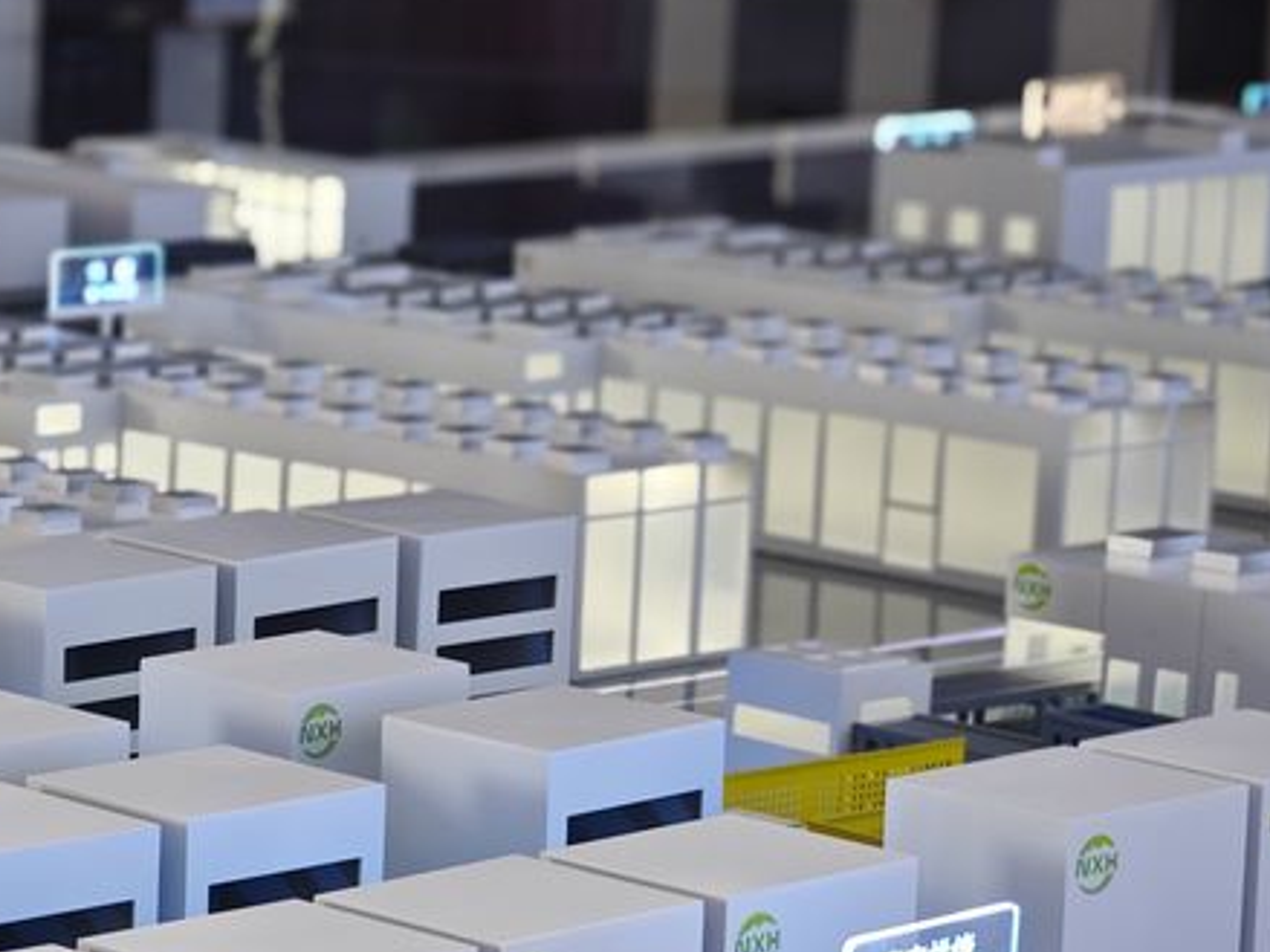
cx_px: -93
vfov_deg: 8.5
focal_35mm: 175
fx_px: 6419
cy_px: 859
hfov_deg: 11.2
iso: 80
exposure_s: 1/100
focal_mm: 9.87
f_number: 1.8
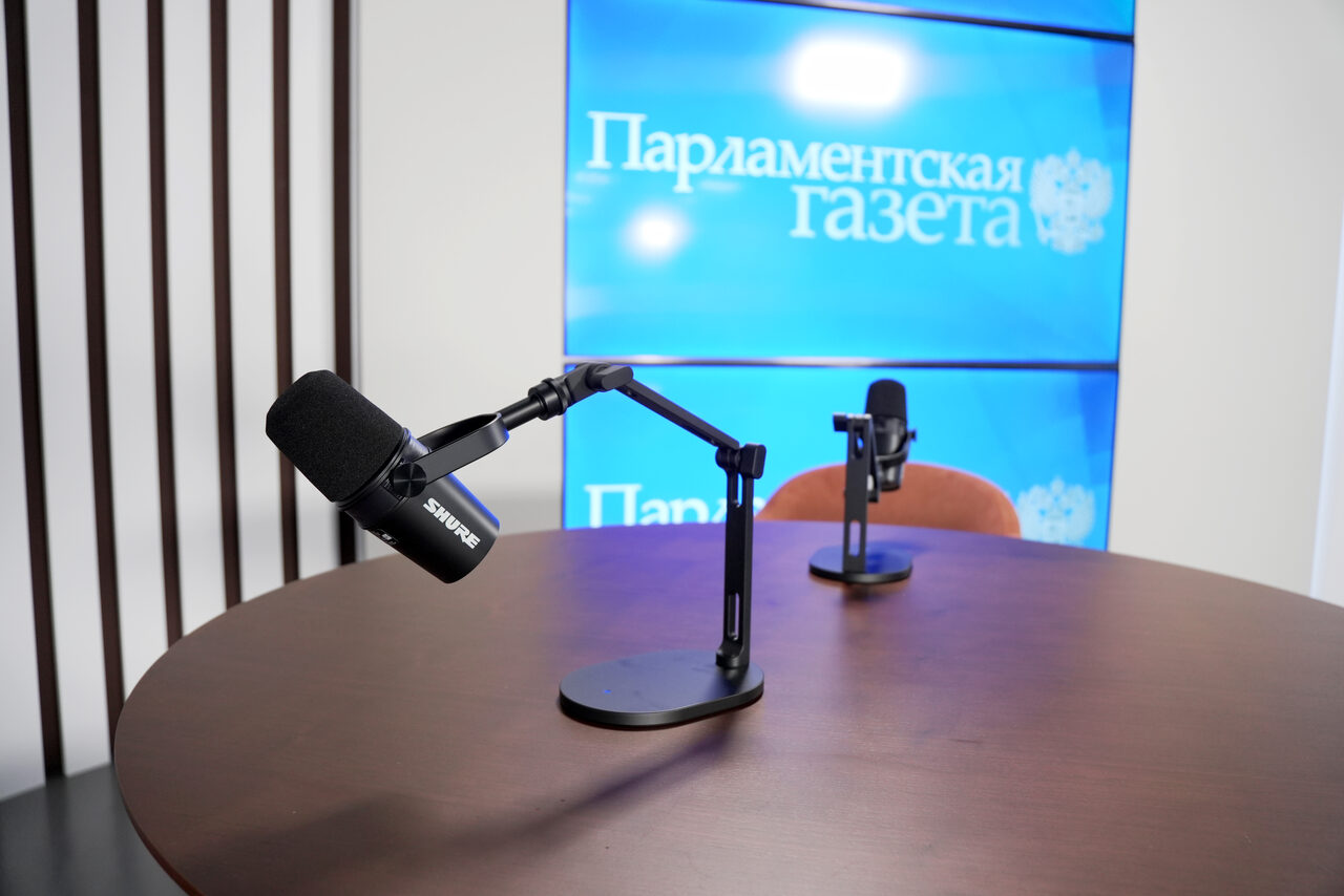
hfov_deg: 70.4
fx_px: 952
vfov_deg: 50.4
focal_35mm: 26
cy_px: 448
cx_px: 672
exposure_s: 1/125
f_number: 2.8
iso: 800
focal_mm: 17
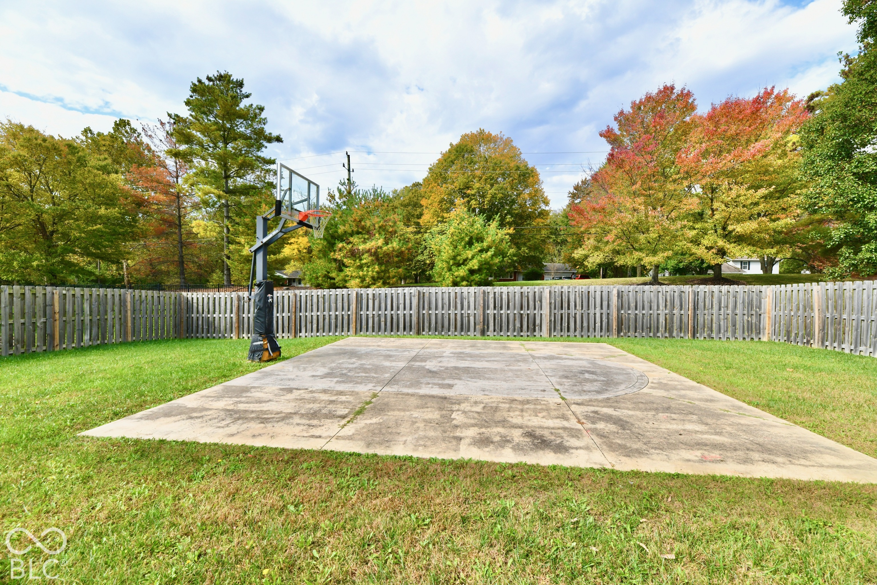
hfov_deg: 104.3
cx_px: 438
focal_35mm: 14
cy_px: 292
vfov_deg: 81.2
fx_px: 341
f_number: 10
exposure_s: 1/400
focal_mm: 14
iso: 640
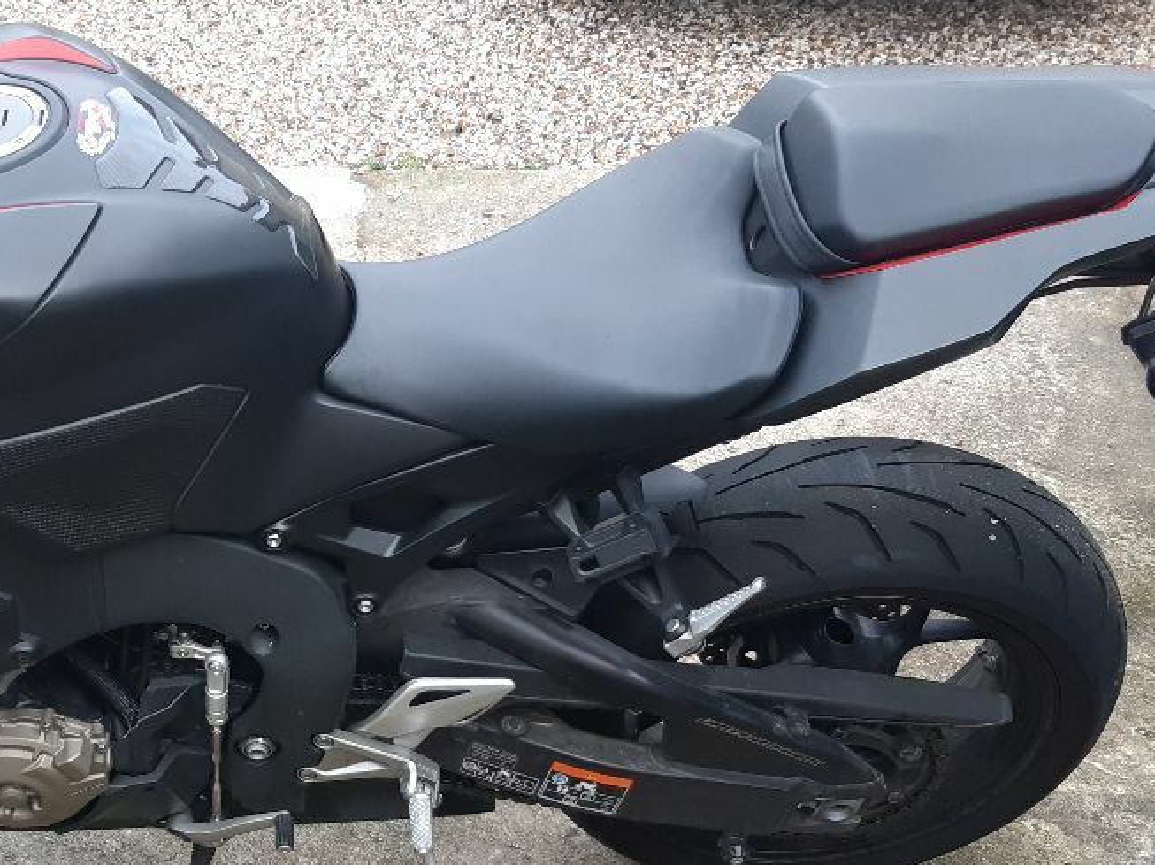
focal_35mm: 51
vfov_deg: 27.9
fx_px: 1701
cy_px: 700
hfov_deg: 36.4
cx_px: 248
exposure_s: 1/100
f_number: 1.7
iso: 64
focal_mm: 3.92
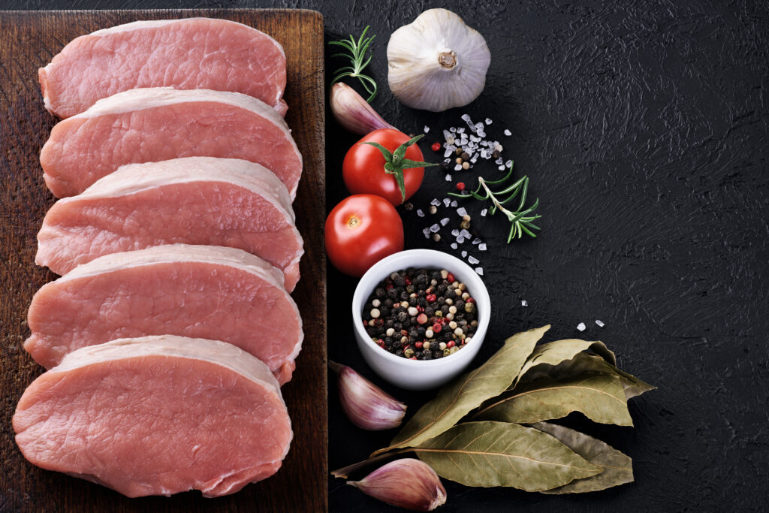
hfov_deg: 22.6
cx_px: 384
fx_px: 1923
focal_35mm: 90
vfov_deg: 15.2
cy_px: 256
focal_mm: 90
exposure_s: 1/125
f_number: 14
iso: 31
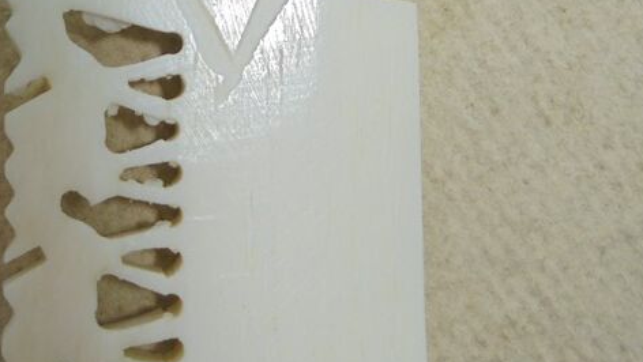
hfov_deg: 38.0
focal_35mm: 54
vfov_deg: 19.7
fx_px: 921
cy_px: -163
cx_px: 208
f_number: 3.5
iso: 100
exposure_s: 1/40
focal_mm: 4.6
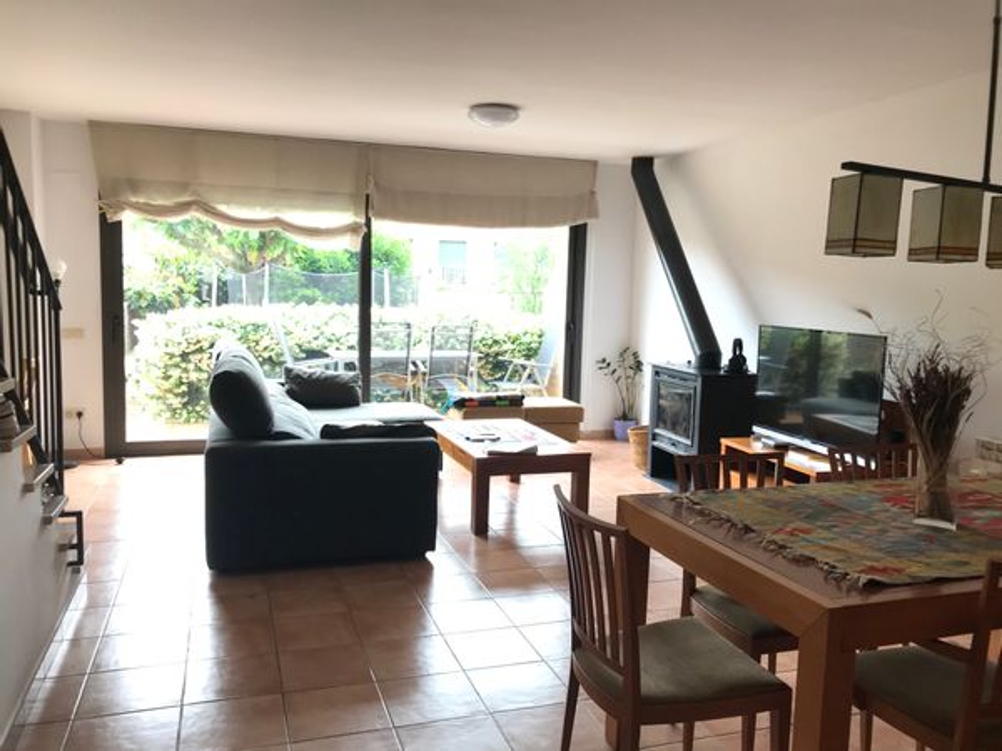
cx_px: 501
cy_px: 376
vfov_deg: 49.7
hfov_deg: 63.4
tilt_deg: -6.0
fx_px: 810
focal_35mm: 28
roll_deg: -1.9
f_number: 1.8
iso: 40
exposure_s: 1/33
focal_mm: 3.99
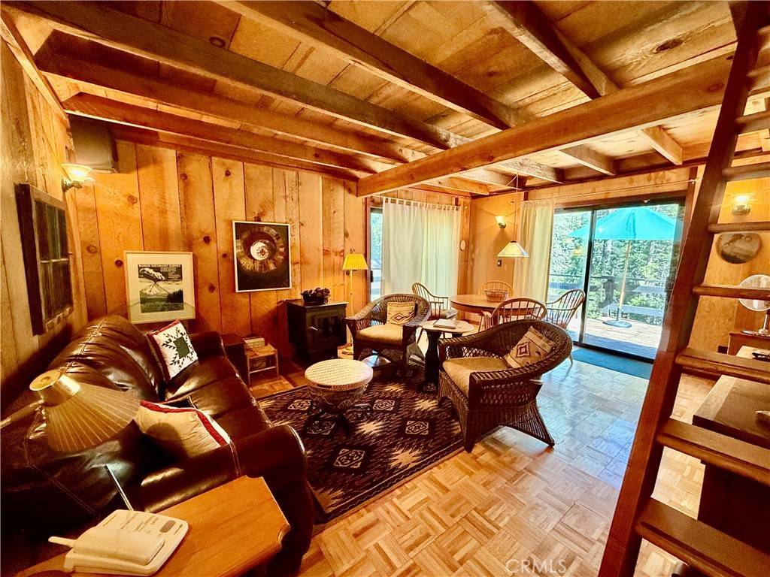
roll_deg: -0.5
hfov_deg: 102.1
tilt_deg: -7.2
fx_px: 311
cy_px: 288
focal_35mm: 14
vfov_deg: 85.7
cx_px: 385
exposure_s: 1/60
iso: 500
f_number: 2.2
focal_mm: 2.22
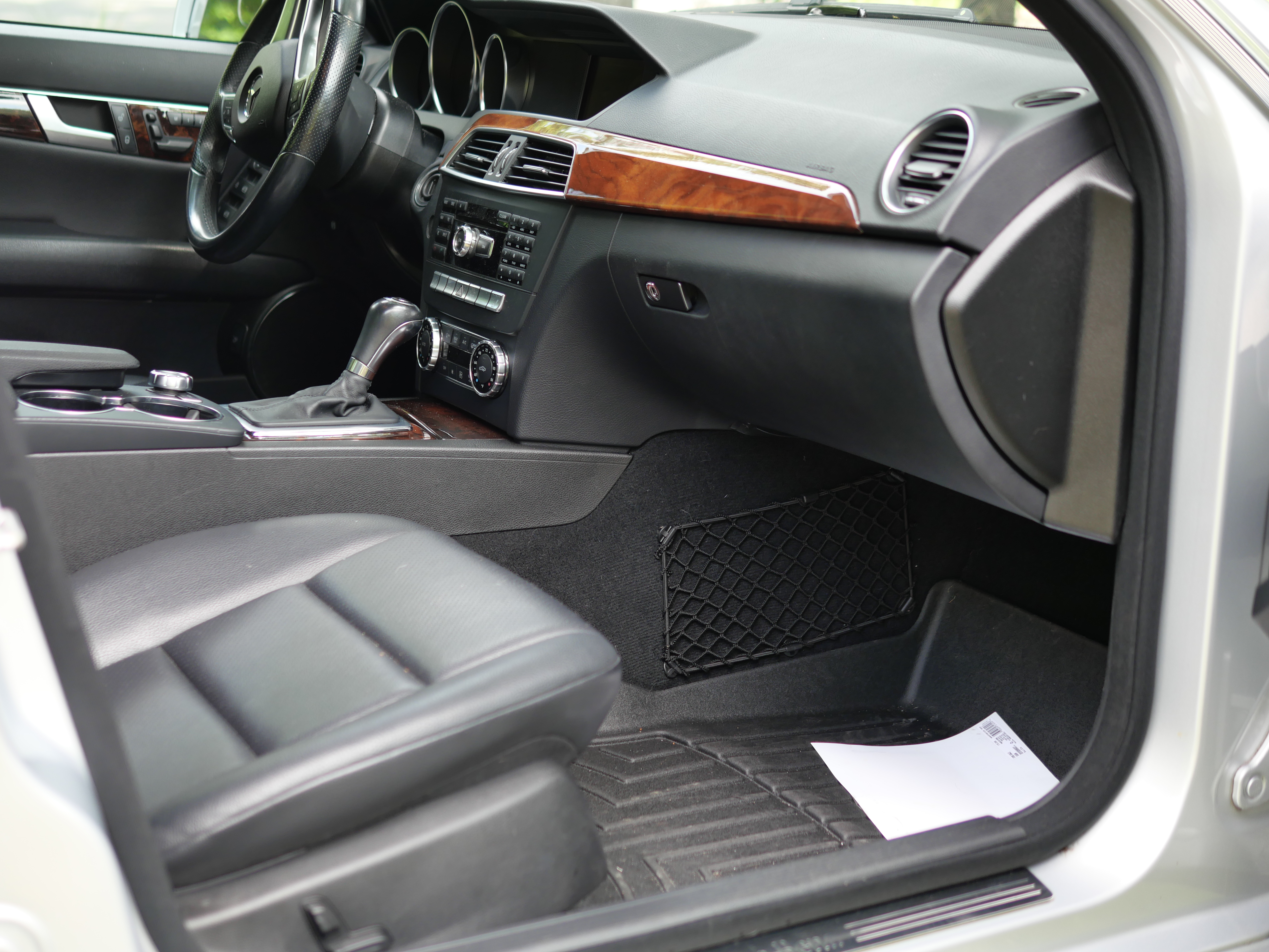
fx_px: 1870
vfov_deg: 28.6
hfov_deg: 37.5
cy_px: 469
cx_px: 627
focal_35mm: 51
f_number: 1.8
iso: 200
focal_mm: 25
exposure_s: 1/160
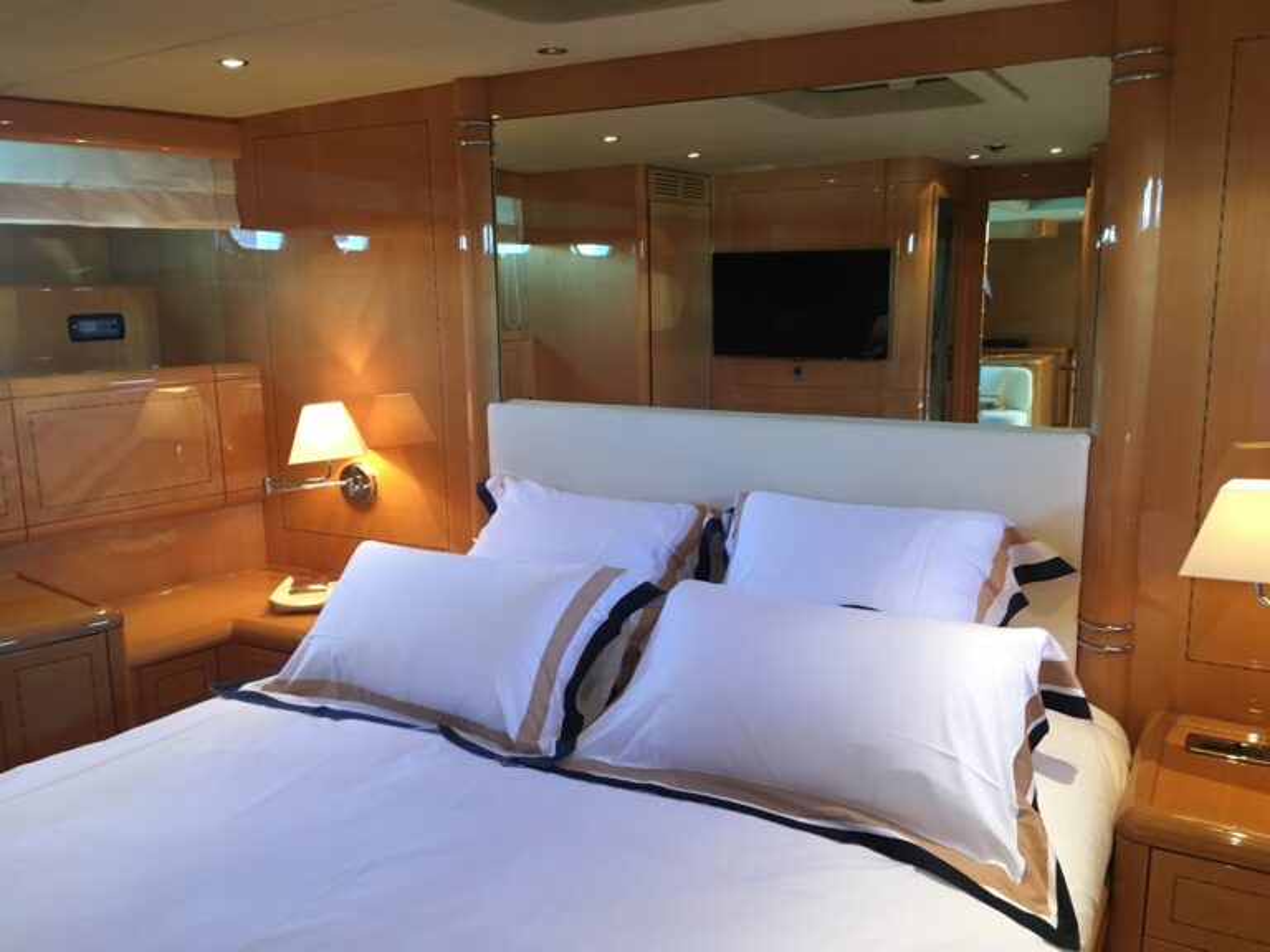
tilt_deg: -8.2
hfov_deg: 61.7
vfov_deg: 48.2
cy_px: 476
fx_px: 1064
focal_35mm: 29
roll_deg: +1.2
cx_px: 635
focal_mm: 4.15
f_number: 2.2
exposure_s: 1/33
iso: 160
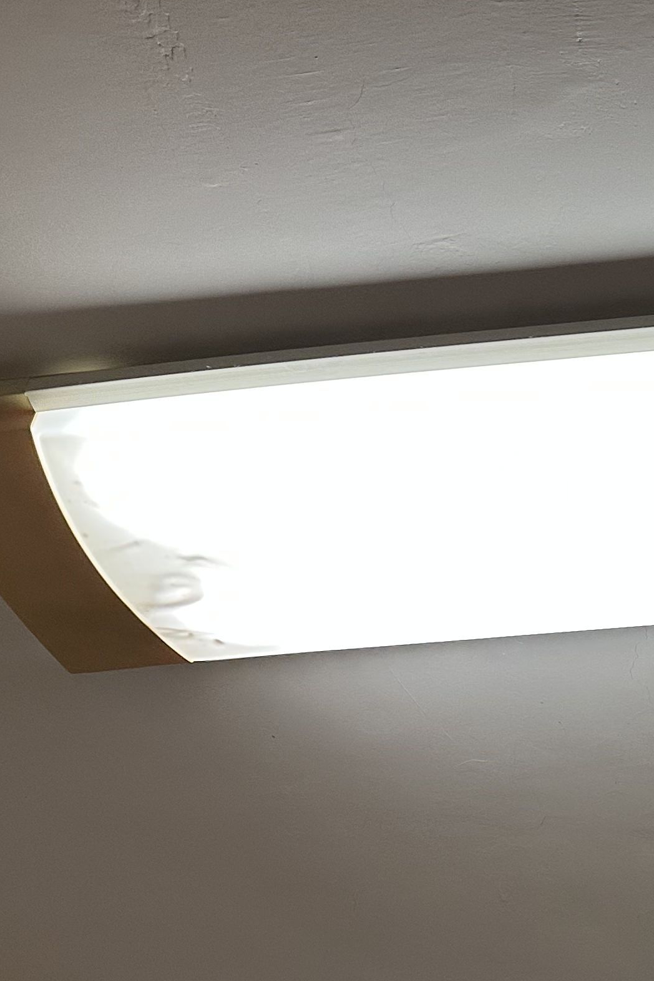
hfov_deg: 19.4
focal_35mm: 64
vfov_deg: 30.5
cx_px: 878
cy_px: 815
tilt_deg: +33.3
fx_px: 1745
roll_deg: -0.3
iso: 200
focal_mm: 6.86
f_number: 1.78
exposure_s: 1/120
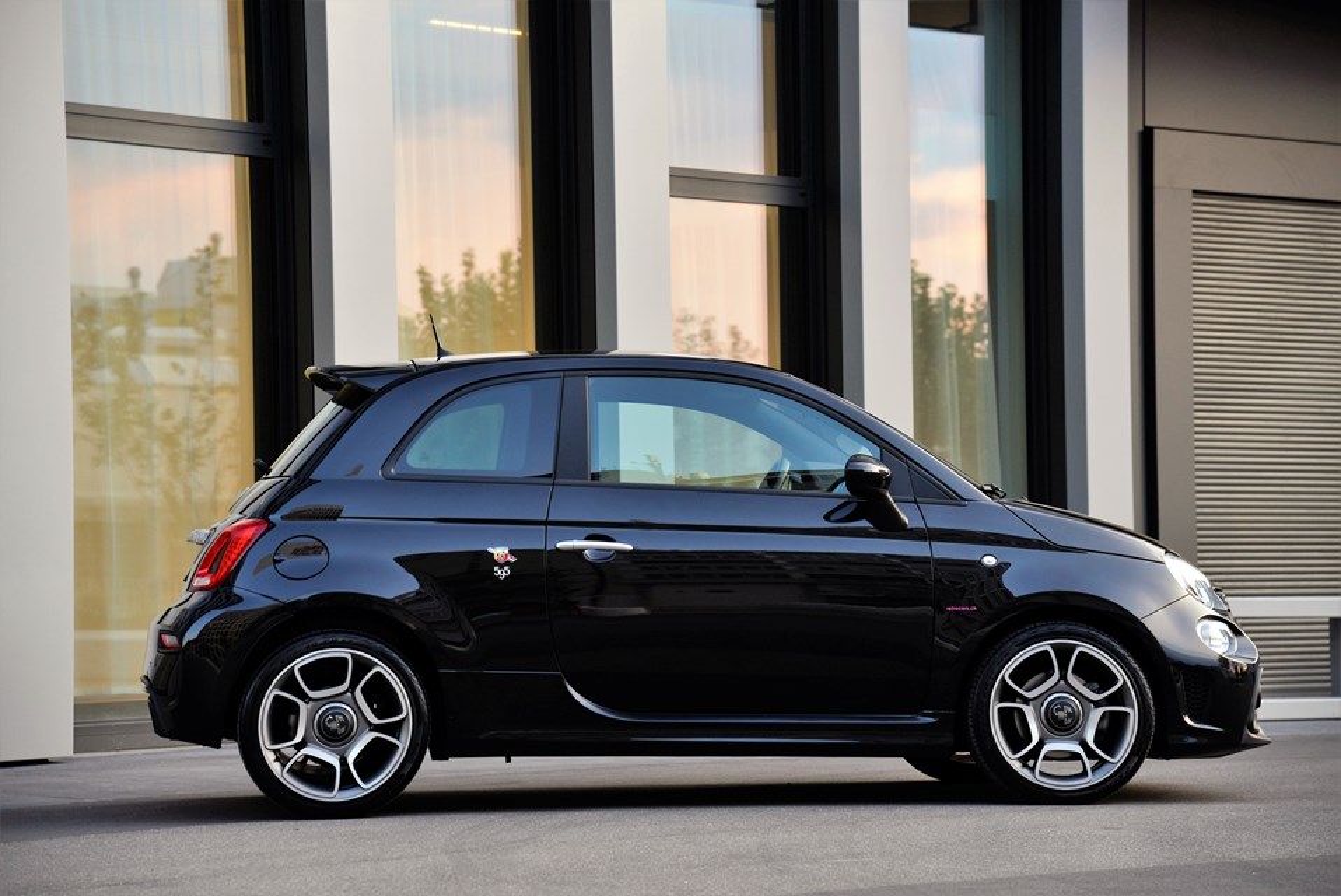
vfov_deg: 14.0
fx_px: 3653
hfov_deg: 20.8
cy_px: 448
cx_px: 670
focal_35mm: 98
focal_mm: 98
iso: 500
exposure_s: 1/100
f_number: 5
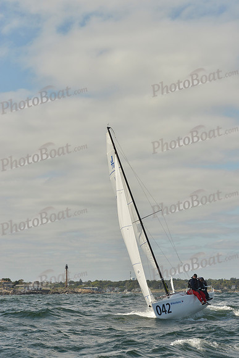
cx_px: 120
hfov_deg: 15.9
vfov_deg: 23.6
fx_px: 856
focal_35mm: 86
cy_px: 179
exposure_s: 1/1600
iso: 400
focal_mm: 86
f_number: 10
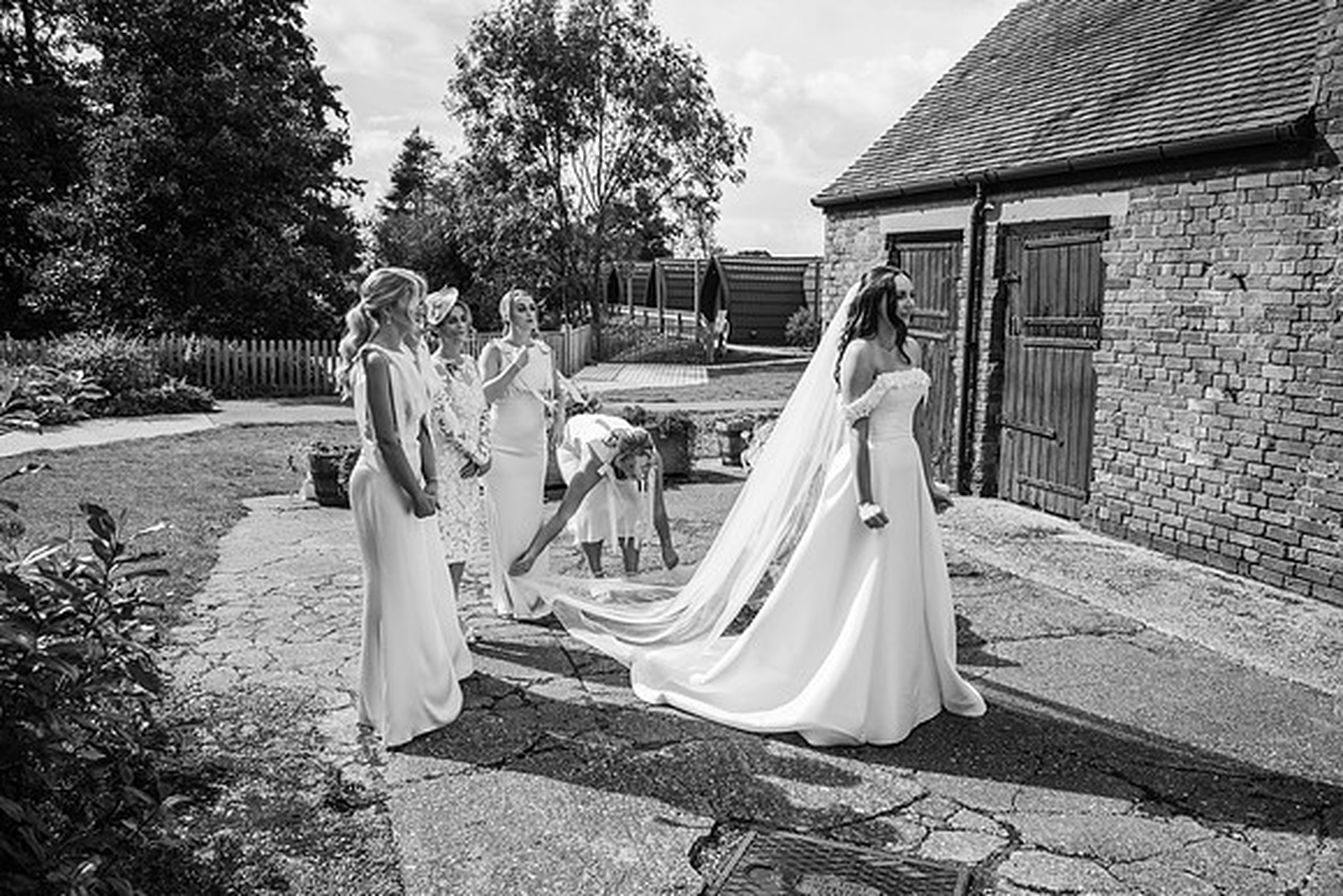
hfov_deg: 60.3
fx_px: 1157
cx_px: 672
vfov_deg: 42.3
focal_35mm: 31
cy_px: 448
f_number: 5.6
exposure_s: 1/500
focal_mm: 31
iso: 64
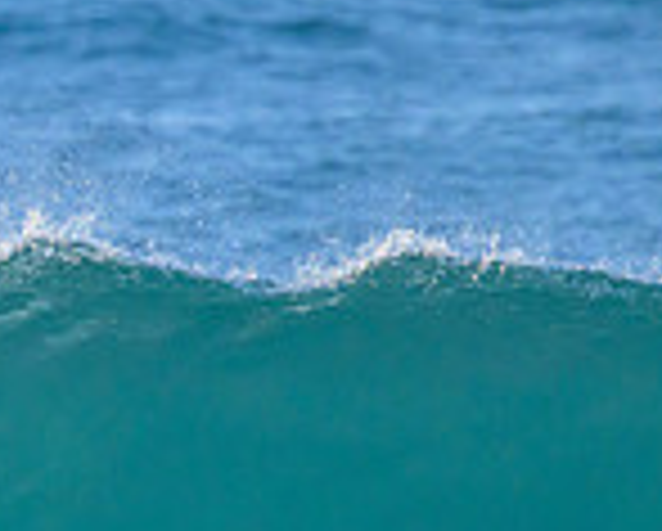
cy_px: 475
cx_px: -558
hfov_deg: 0.7
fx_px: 58111
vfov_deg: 0.5
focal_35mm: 2962
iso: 2000
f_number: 11
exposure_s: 1/2000
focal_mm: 800
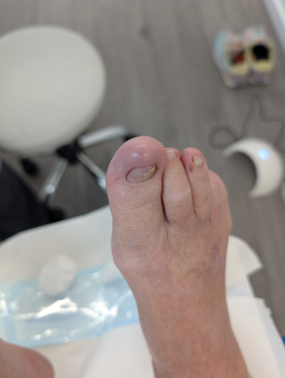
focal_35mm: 24
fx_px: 263
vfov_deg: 71.5
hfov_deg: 56.9
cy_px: 189
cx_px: 142
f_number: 1.68
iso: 43
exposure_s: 1/50
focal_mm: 6.9
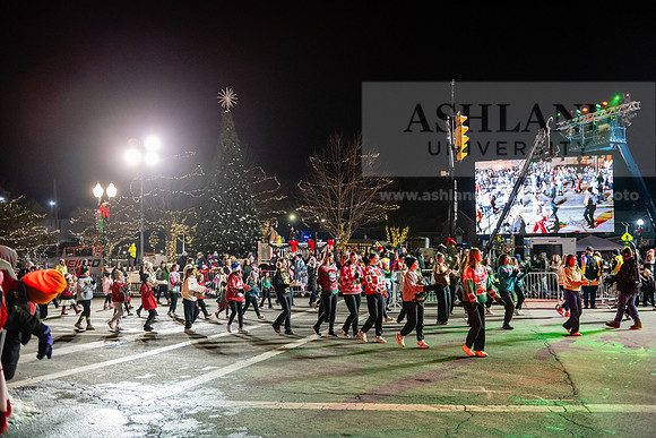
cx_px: 328
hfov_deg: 54.4
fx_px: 638
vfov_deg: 37.9
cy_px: 219
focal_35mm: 35
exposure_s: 1/250
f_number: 3.2
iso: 2500
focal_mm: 35
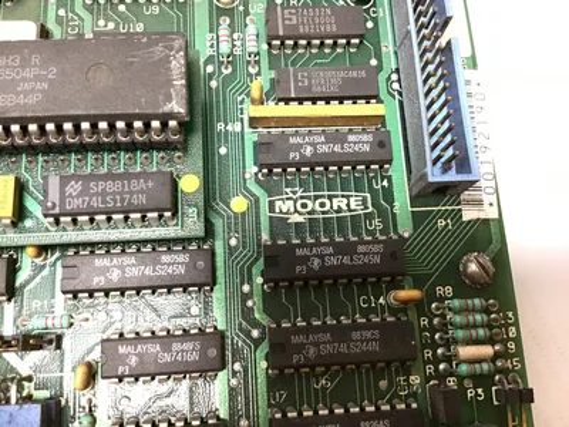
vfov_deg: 45.4
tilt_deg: -75.4
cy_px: 214
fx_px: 510
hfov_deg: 58.4
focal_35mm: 31
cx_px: 284
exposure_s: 1/30
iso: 32
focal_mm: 3.3
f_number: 2.4
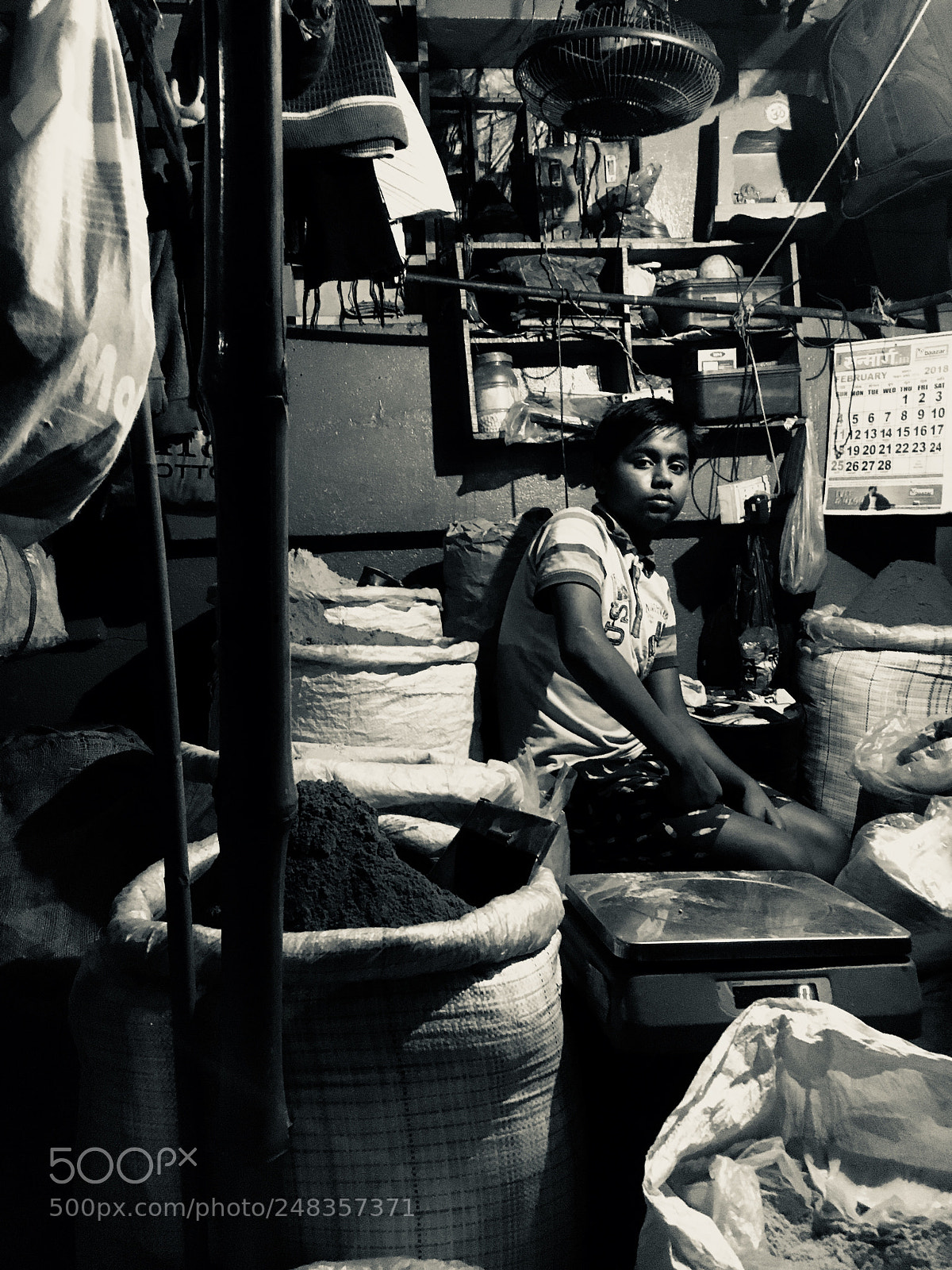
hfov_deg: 48.2
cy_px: 635
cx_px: 476
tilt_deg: -2.4
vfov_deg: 61.7
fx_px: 1063
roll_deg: +0.6
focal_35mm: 29
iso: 320
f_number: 2.2
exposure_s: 1/17
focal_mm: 4.15
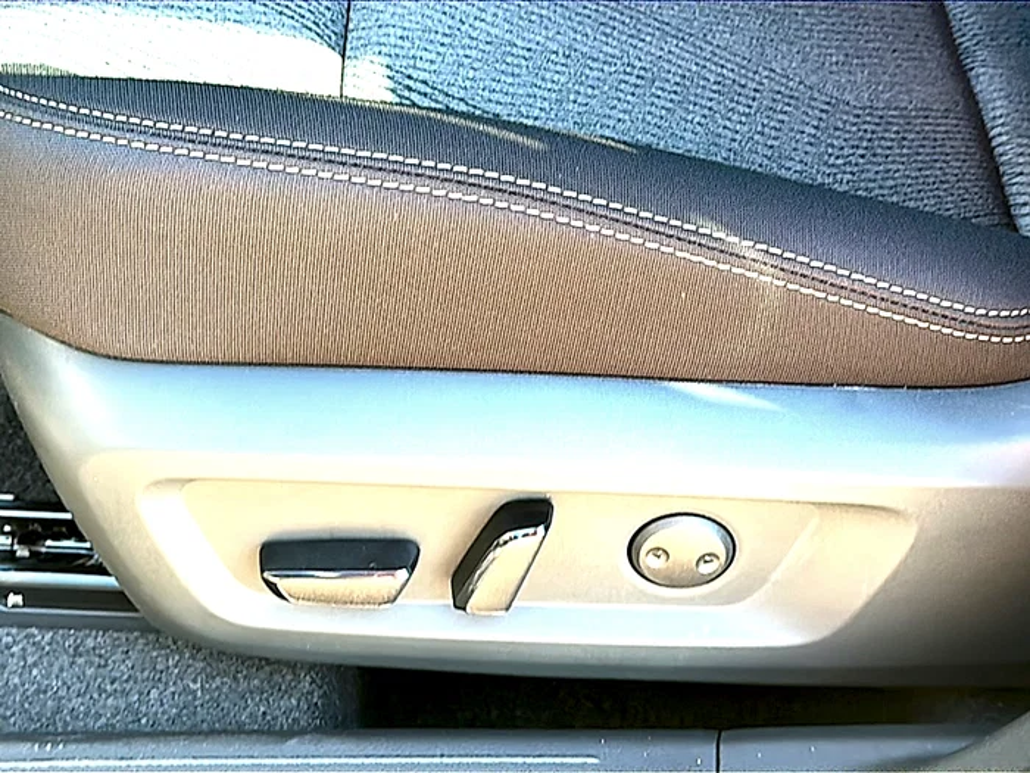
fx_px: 1488
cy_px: 386
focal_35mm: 50
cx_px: 515
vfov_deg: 29.1
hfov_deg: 38.2
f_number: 1.78
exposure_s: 1/92
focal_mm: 6.86
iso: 64
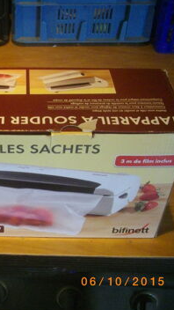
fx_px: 451
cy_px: 157
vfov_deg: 37.8
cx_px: -4
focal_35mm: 55
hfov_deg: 21.0
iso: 406
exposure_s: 1/50
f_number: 2.8
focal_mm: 6.2
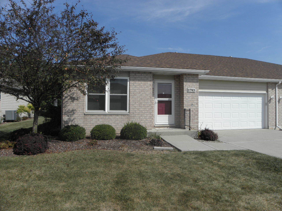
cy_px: 106
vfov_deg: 53.1
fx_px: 212
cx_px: 141
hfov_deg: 67.3
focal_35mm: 26
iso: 64
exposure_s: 1/400
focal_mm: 4.6
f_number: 5.6
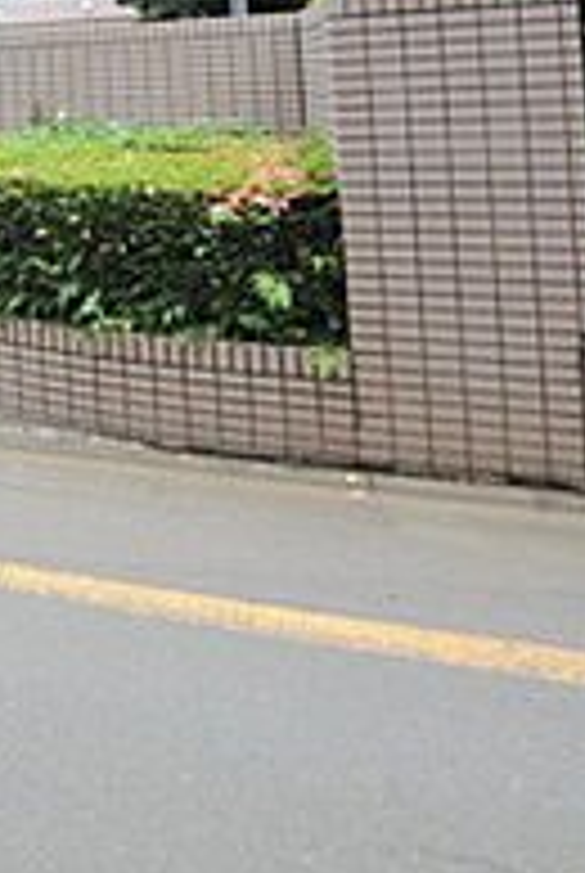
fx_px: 899
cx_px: -248
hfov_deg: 27.4
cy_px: 50
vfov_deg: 45.7
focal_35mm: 37
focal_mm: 8
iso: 200
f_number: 7.1
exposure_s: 1/200
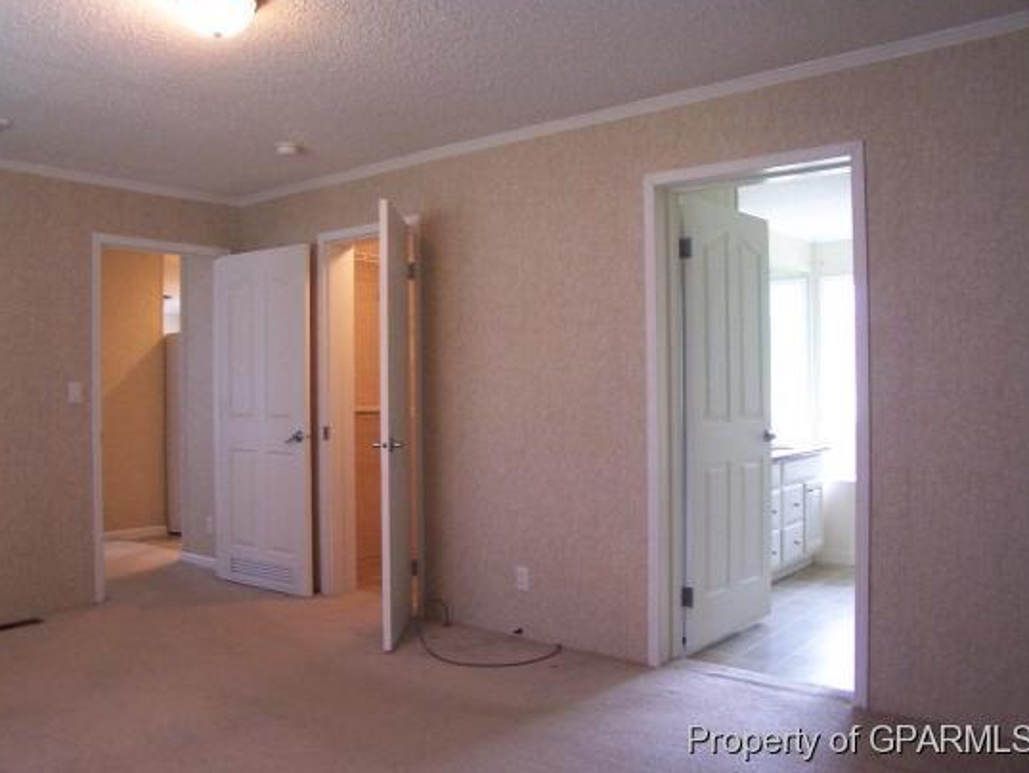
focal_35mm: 41
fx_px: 1219
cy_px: 365
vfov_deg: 35.2
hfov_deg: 45.8
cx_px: 507
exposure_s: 1/8
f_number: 2.8
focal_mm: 6.3
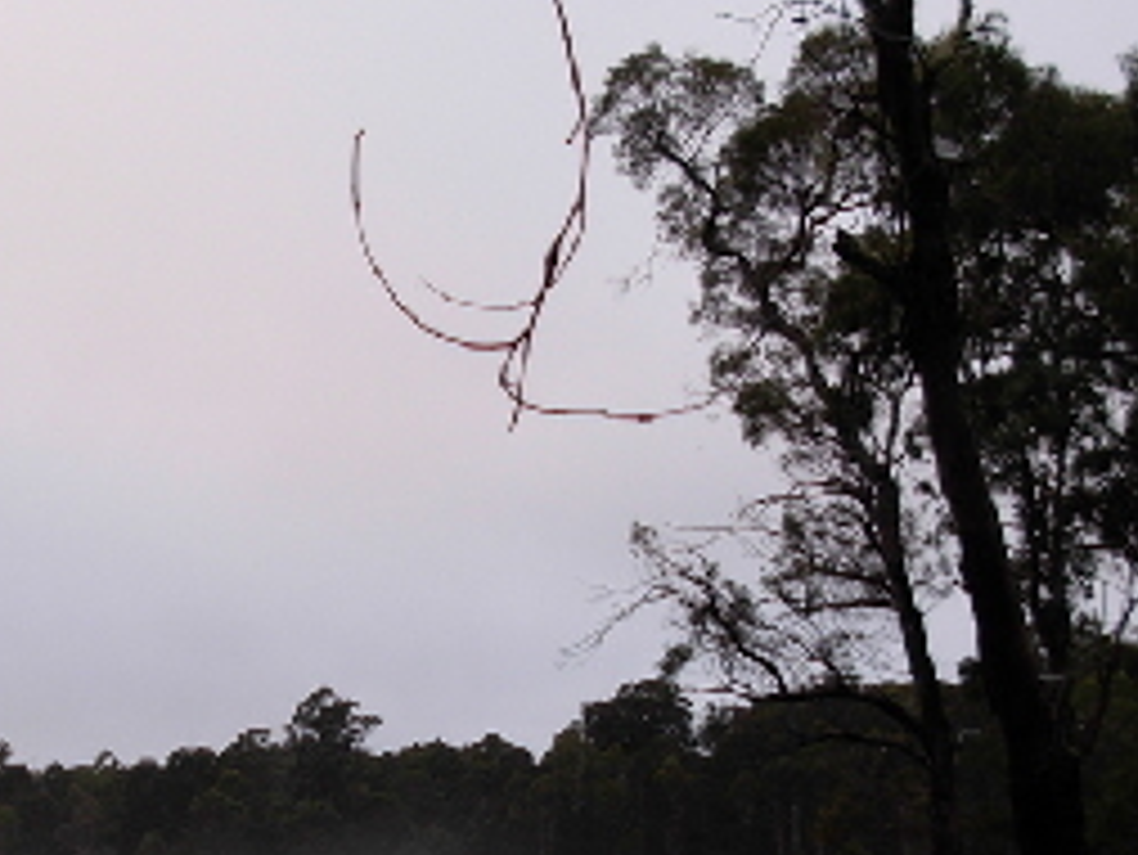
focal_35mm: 72
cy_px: 688
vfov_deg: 20.2
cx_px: 256
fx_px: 2368
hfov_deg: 26.6
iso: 79
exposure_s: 1/35.9
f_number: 2.9
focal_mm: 6.3
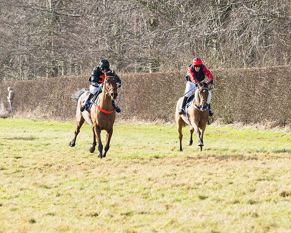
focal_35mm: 323
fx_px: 2777
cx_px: 106
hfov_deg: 6.0
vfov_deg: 4.8
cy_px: 136
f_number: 4
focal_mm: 120
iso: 400
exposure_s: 1/1600
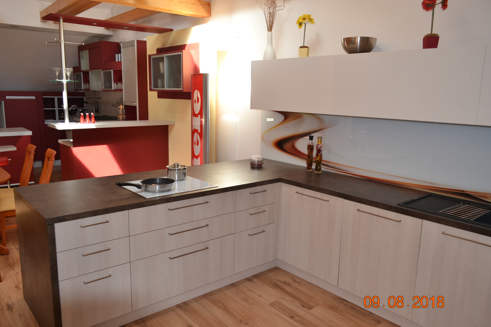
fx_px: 368
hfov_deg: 67.4
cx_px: 246
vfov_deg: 47.9
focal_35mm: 27
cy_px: 164
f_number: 4
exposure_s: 1/100
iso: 400
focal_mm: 18
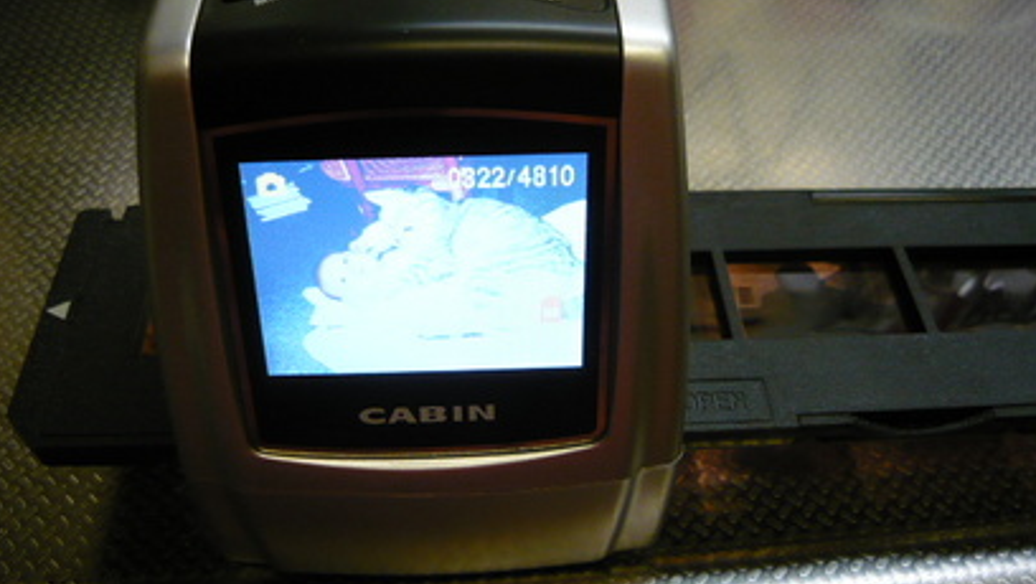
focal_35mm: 37
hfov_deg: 54.0
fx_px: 1017
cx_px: 515
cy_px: 258
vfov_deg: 32.0
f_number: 2.8
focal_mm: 5.5
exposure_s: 1/30
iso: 320
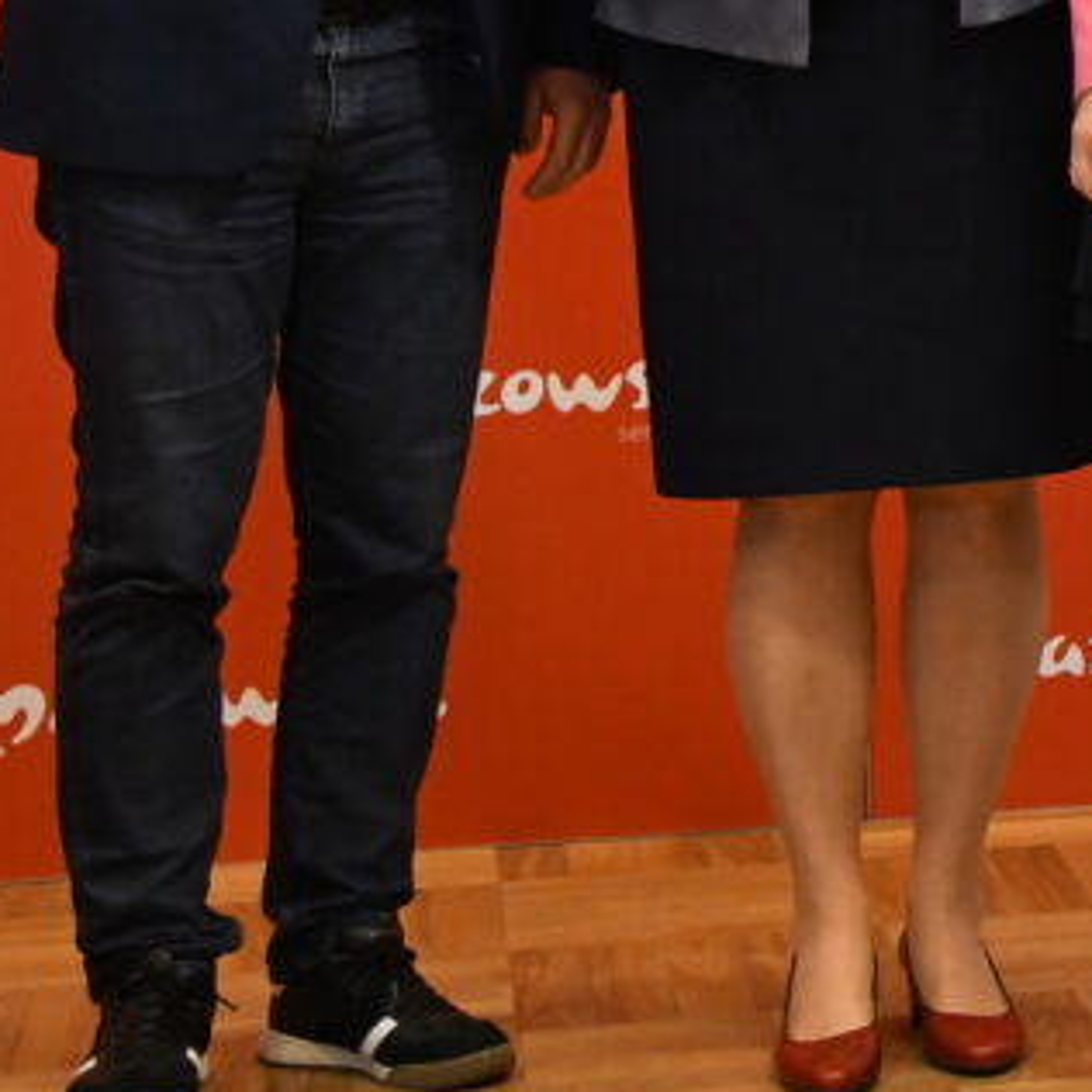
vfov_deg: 11.4
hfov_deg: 10.9
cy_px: -66
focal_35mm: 151
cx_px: 1894
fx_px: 5389
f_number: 4.2
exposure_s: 1/320
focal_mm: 32
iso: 4000
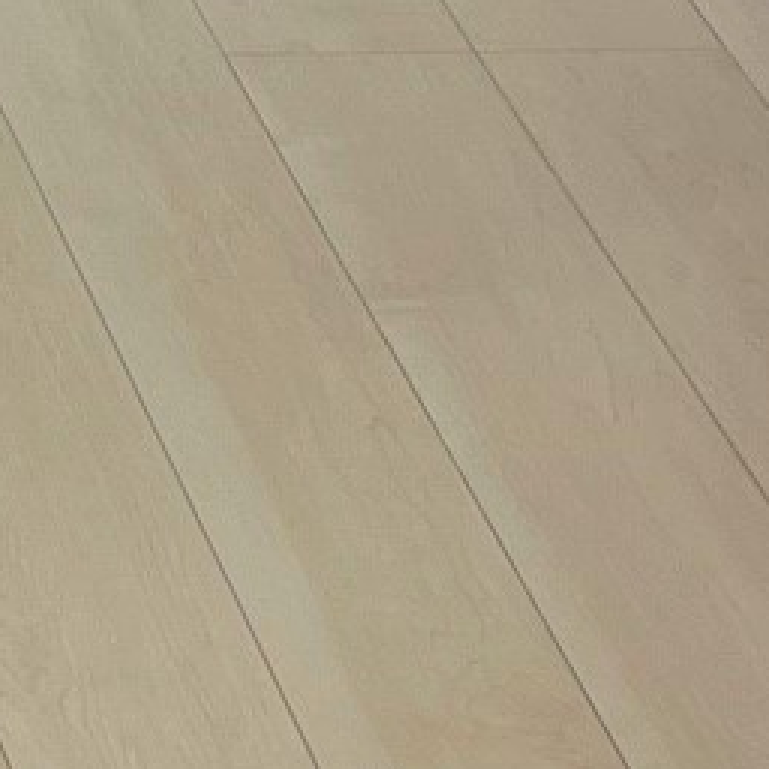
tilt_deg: -40.6
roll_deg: +1.0
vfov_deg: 9.5
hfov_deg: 8.2
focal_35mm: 181
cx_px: -1517
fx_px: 4549
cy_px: 919
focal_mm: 5.1
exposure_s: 1/104
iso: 64
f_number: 1.6
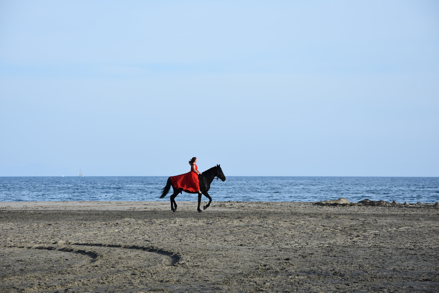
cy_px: 146
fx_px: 1646
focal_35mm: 135
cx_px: 220
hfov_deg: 15.2
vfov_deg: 10.2
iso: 200
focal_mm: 90
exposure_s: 1/500
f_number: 8
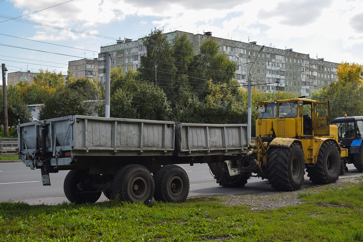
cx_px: 182
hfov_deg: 46.4
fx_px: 423
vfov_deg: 31.9
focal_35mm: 42
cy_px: 121
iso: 200
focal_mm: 28
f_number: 6.3
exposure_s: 1/500
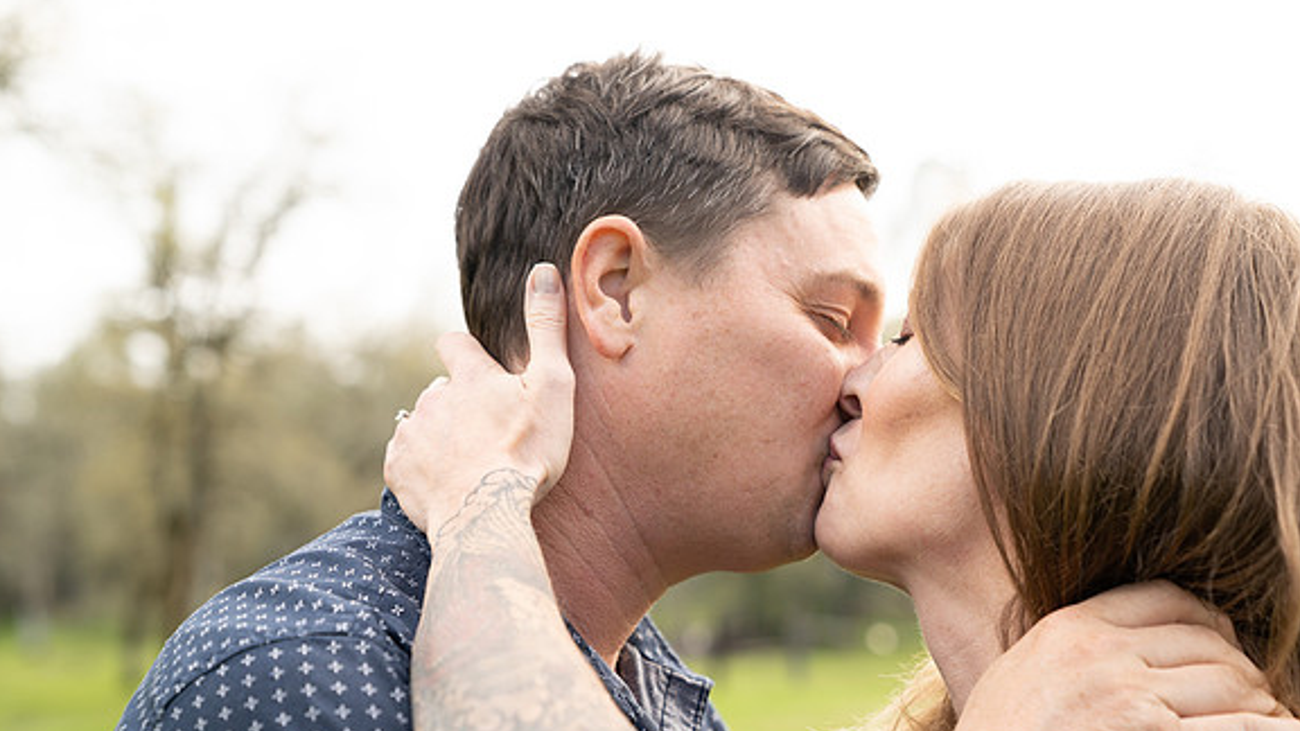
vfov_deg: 20.7
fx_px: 1999
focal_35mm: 58
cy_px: 369
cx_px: 648
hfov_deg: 36.0
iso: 200
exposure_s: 1/125
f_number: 3.5
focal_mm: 55
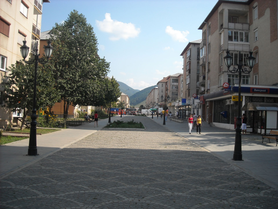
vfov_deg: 40.7
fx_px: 281
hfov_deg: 52.6
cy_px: 104
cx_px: 139
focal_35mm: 35
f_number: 5.6
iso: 64
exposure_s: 1/218
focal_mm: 5.7
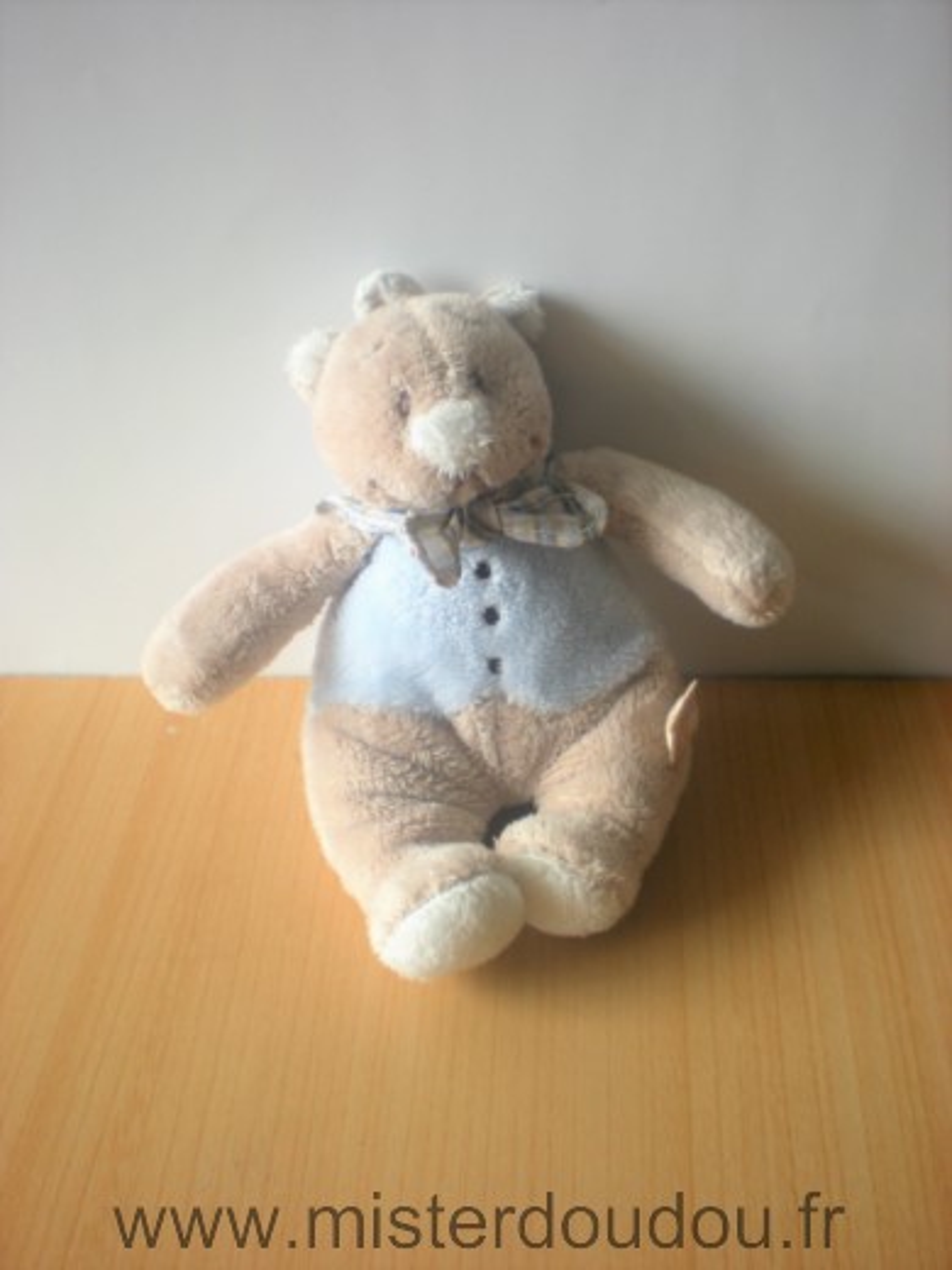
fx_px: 1393
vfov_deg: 49.0
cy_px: 635
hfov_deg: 37.7
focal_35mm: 38
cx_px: 476
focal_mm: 6.3
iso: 64
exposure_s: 1/85.2
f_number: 3.1
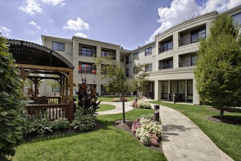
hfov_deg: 93.3
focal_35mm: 17
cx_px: 120
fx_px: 114
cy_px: 80
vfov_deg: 70.4
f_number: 16
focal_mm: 17
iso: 100
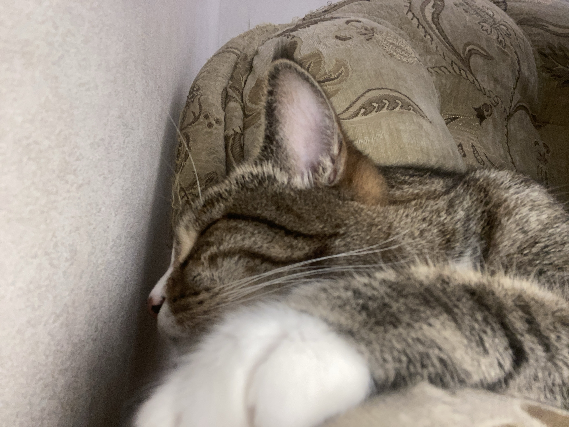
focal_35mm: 23
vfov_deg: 58.9
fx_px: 378
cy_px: 214
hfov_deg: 73.9
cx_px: 284
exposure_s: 1/33
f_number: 2.2
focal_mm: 2.71
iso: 160
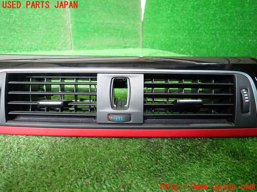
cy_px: 96
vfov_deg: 54.9
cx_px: 128
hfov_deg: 69.4
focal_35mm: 25
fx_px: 186
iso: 200
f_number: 2
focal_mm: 4.5
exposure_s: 1/50
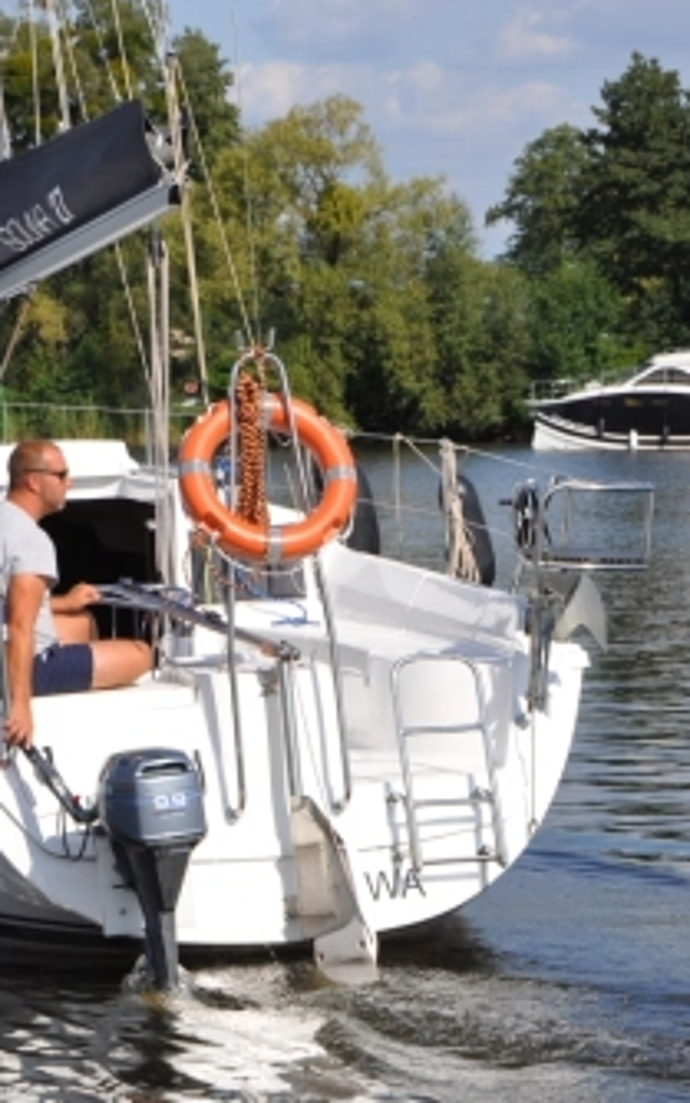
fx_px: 4690
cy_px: 568
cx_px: 76
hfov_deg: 8.4
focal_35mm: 156
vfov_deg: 13.4
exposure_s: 1/400
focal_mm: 62
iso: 200
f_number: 10
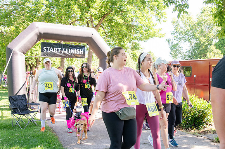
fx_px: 225
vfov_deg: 36.8
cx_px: 112
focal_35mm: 36
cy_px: 74
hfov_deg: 53.2
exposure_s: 1/400
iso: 500
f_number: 3.5
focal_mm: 24
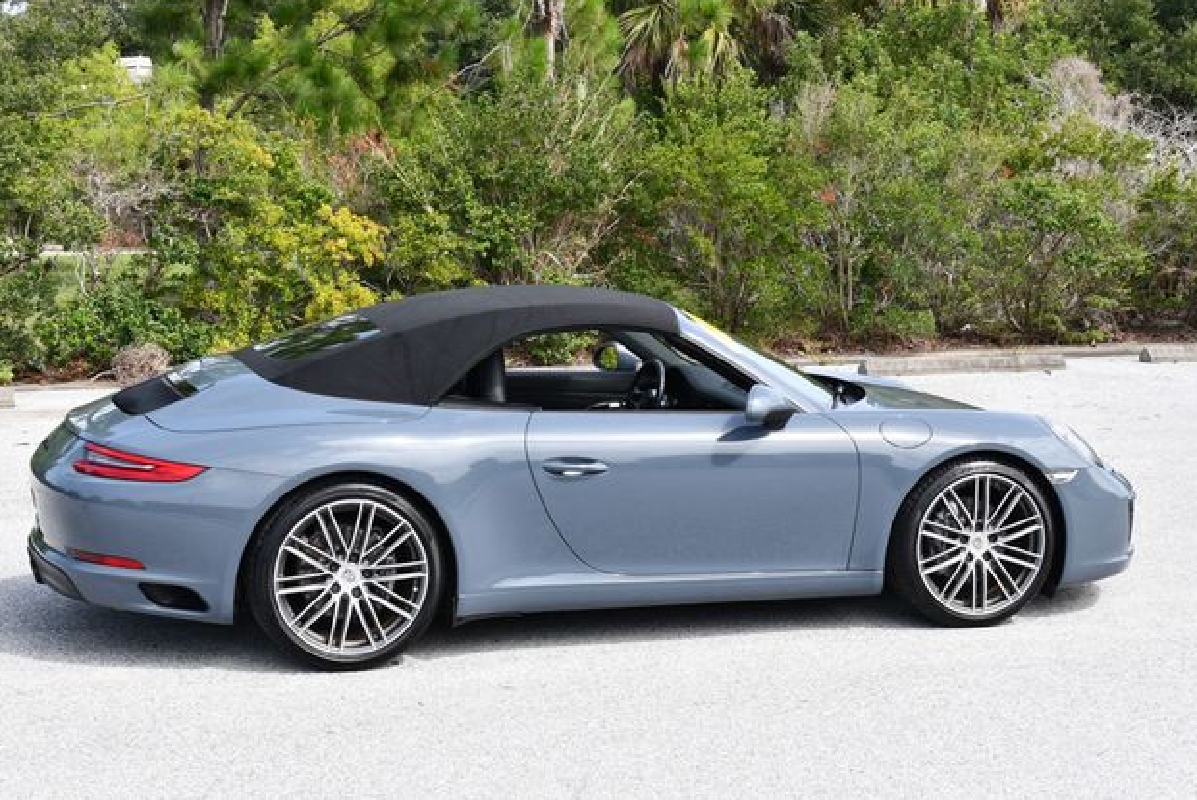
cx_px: 603
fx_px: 2196
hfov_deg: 30.5
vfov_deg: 20.6
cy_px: 389
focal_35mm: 66
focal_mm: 32
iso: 200
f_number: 7.1
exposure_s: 1/250
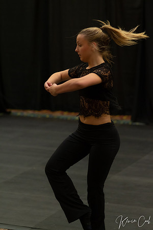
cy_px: 115
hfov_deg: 10.8
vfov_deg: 16.1
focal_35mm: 127
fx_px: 810
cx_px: 76
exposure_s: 1/640
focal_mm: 85
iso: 1250
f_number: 2
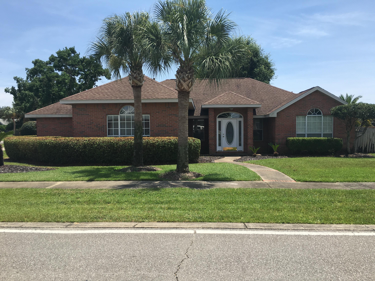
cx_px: 188
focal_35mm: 29
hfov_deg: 61.7
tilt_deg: -1.4
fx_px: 314
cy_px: 140
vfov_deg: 48.2
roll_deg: +1.2
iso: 25
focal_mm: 4.15
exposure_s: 1/1479
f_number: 2.2
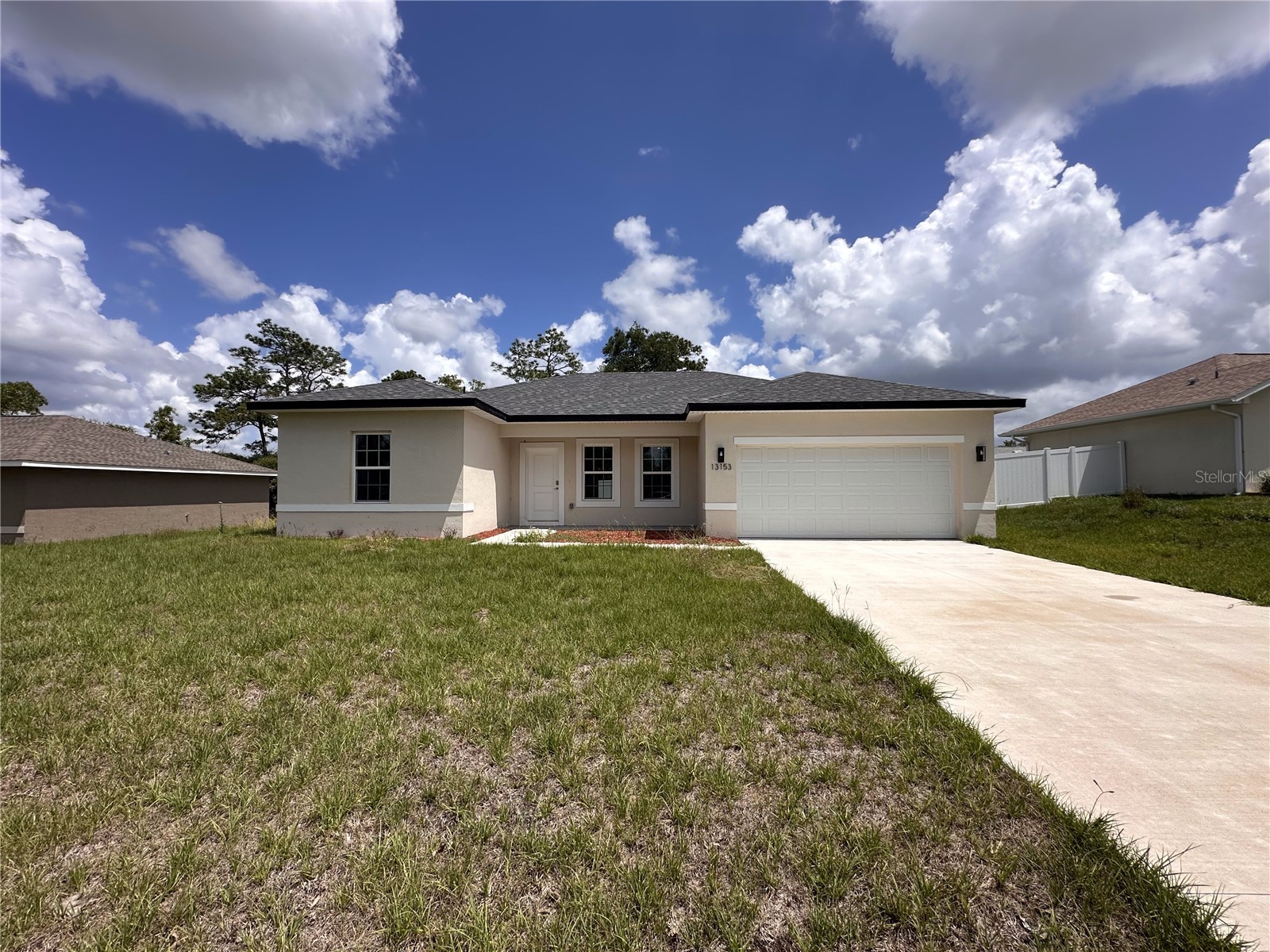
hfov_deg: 102.1
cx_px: 635
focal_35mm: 14
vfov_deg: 85.7
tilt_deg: +1.1
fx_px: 514
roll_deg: +0.0
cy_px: 476
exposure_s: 1/3610
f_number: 2.2
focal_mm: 2.22
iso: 50
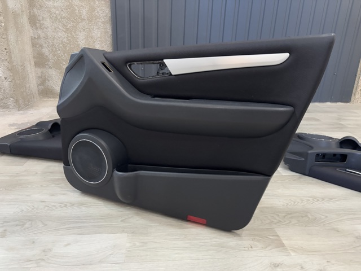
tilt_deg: -19.1
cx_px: 180
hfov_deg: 67.3
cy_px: 136
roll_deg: -1.3
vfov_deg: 53.1
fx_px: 271
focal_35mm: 26
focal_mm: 5.96
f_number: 1.6
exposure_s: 1/50
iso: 500
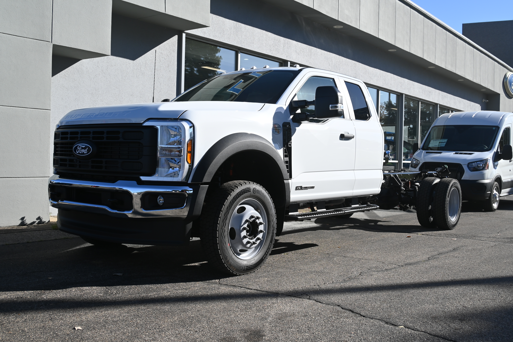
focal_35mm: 46
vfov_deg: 29.4
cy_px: 171
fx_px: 652
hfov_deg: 43.0
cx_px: 256
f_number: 7.1
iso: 100
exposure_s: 1/400
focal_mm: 30.5
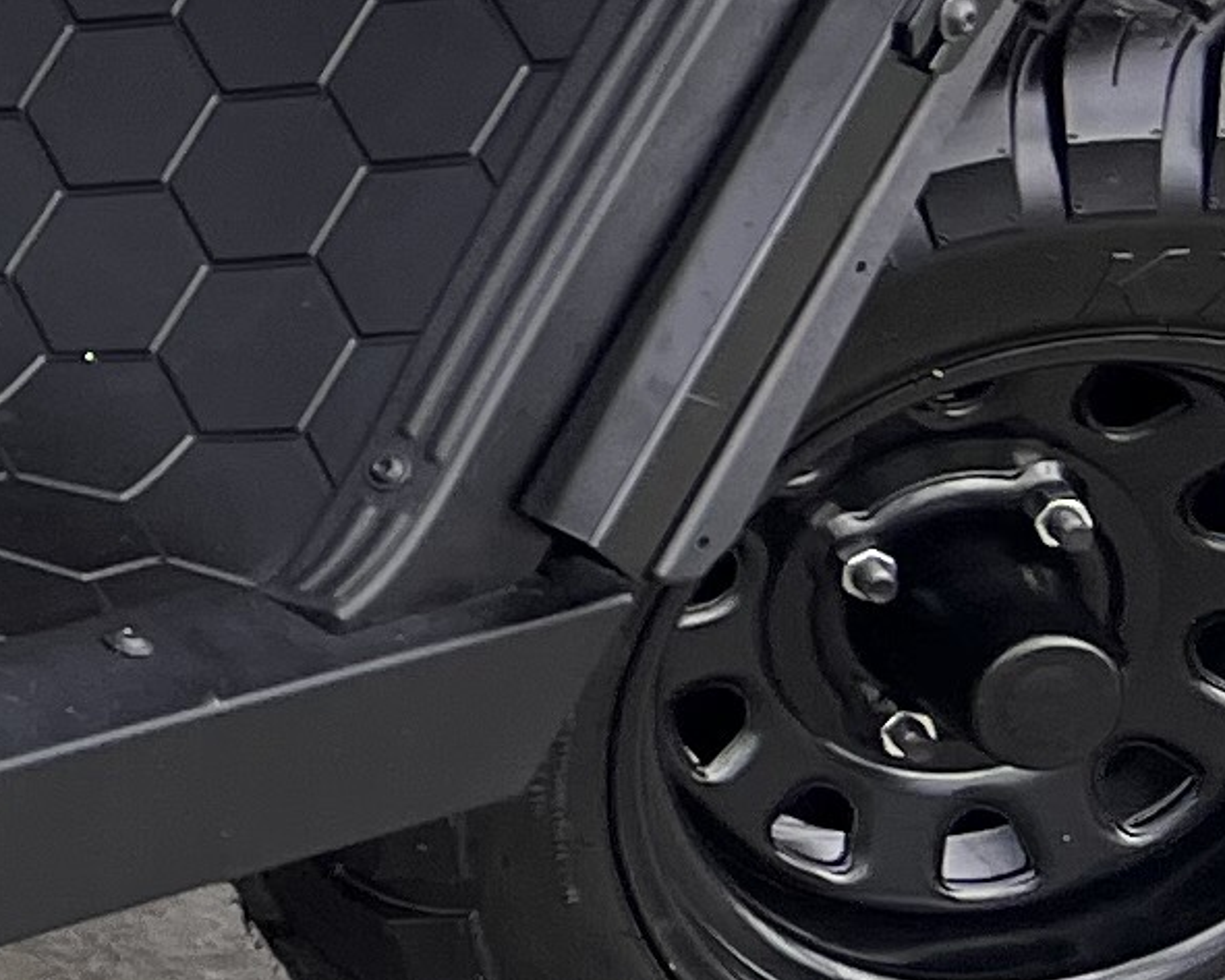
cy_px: -1061
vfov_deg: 8.4
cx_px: -2400
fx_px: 6273
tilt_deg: -13.0
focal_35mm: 173
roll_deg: -2.5
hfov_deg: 9.1
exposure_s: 1/1377
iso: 50
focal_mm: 5.7
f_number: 1.5
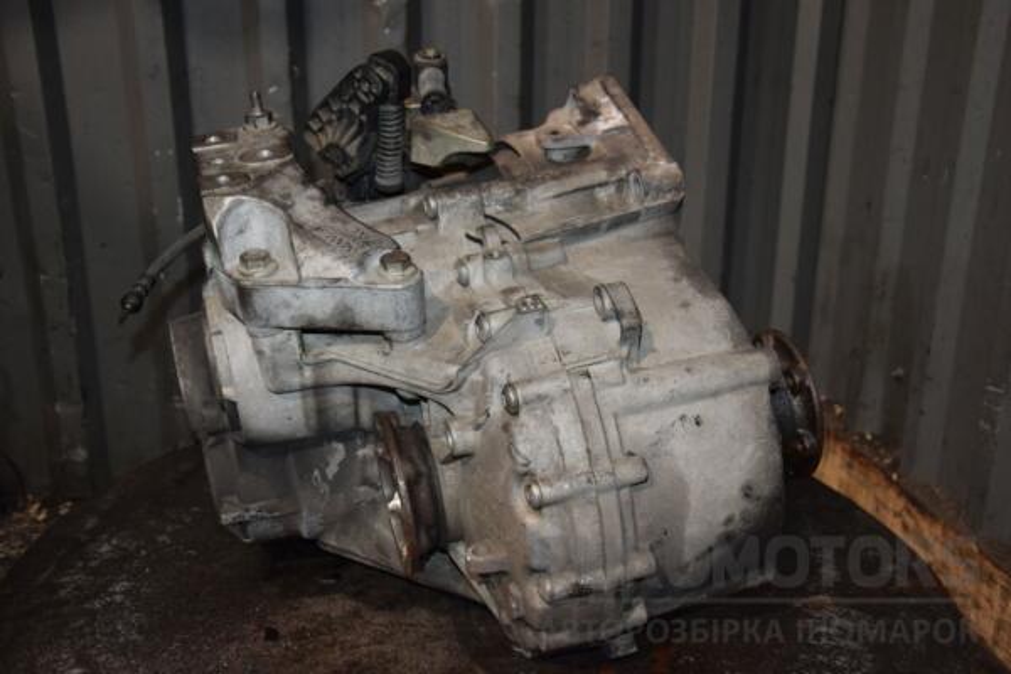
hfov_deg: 46.4
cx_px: 506
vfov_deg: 31.9
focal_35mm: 42
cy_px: 337
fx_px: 1179
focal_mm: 28
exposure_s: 1/60
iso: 800
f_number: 5
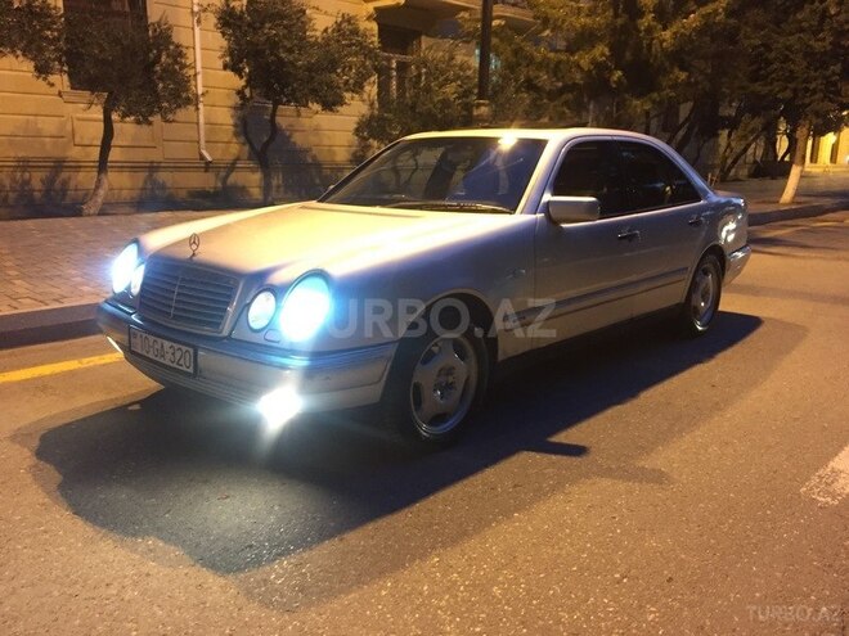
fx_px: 711
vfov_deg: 48.2
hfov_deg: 61.7
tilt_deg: -9.6
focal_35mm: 29
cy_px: 318
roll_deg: -0.5
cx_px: 424
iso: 250
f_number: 2.2
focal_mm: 4.15
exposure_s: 1/20
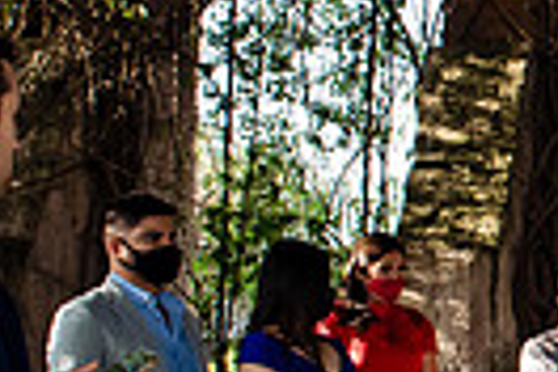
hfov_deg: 15.5
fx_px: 1736
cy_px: 288
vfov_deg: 12.2
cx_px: 1030
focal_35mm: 112
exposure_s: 1/200
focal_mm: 24
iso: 1000
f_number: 6.3
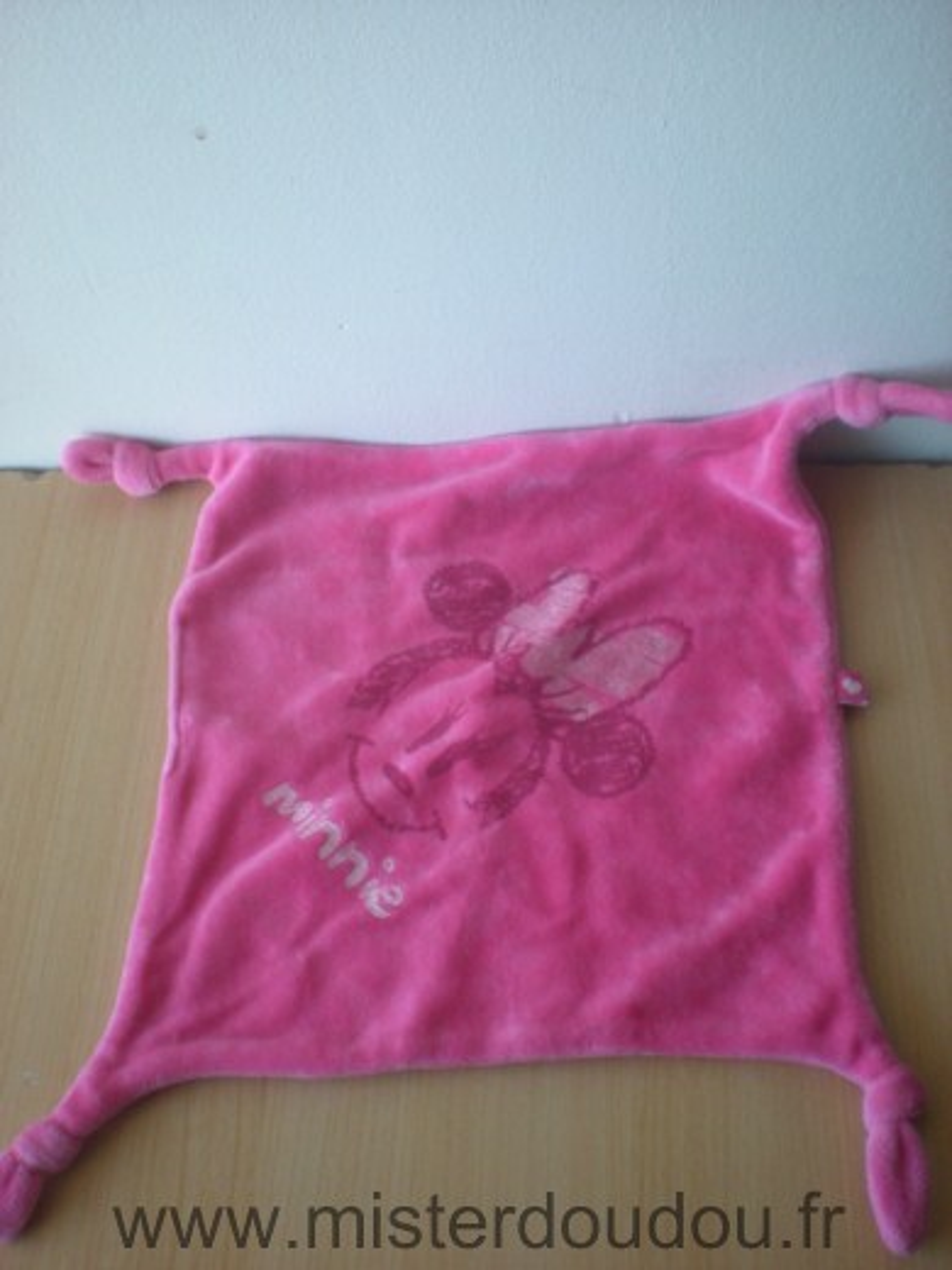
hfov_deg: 37.7
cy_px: 635
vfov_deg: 49.0
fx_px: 1393
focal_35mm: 38
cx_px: 476
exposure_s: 1/60.8
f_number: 3.1
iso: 158
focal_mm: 6.3
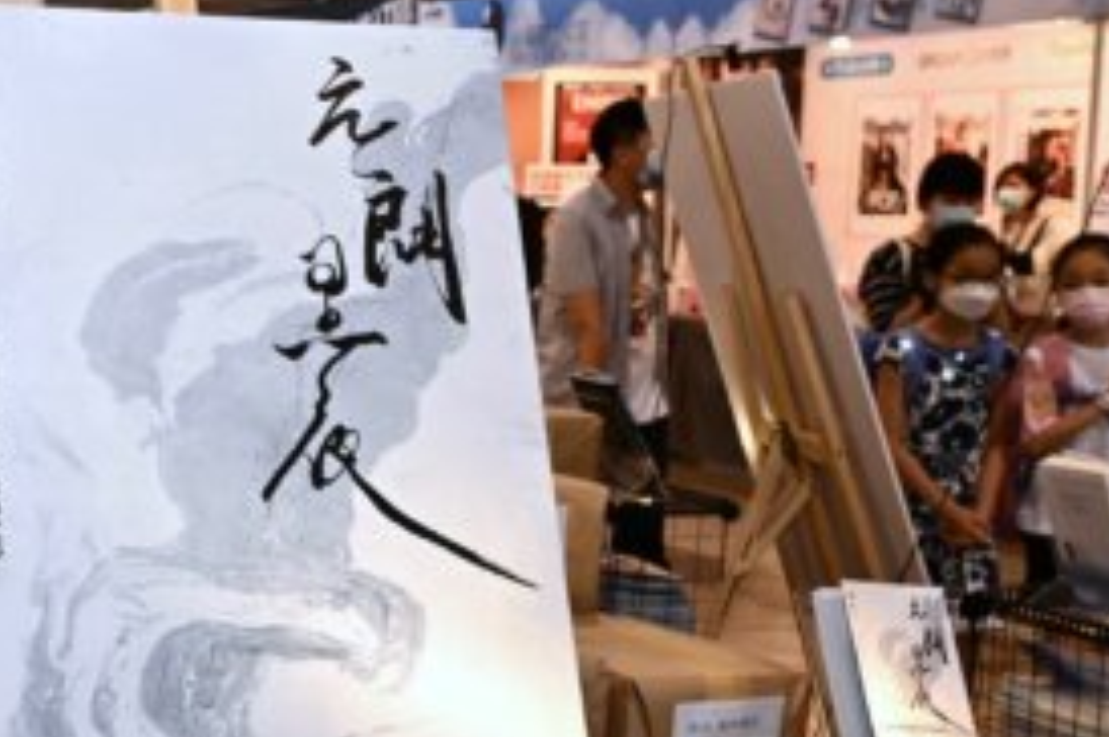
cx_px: -32
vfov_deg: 19.9
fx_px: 2092
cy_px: 510
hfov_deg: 27.7
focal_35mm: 68
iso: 2200
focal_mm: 31
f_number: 7.1
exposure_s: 1/80
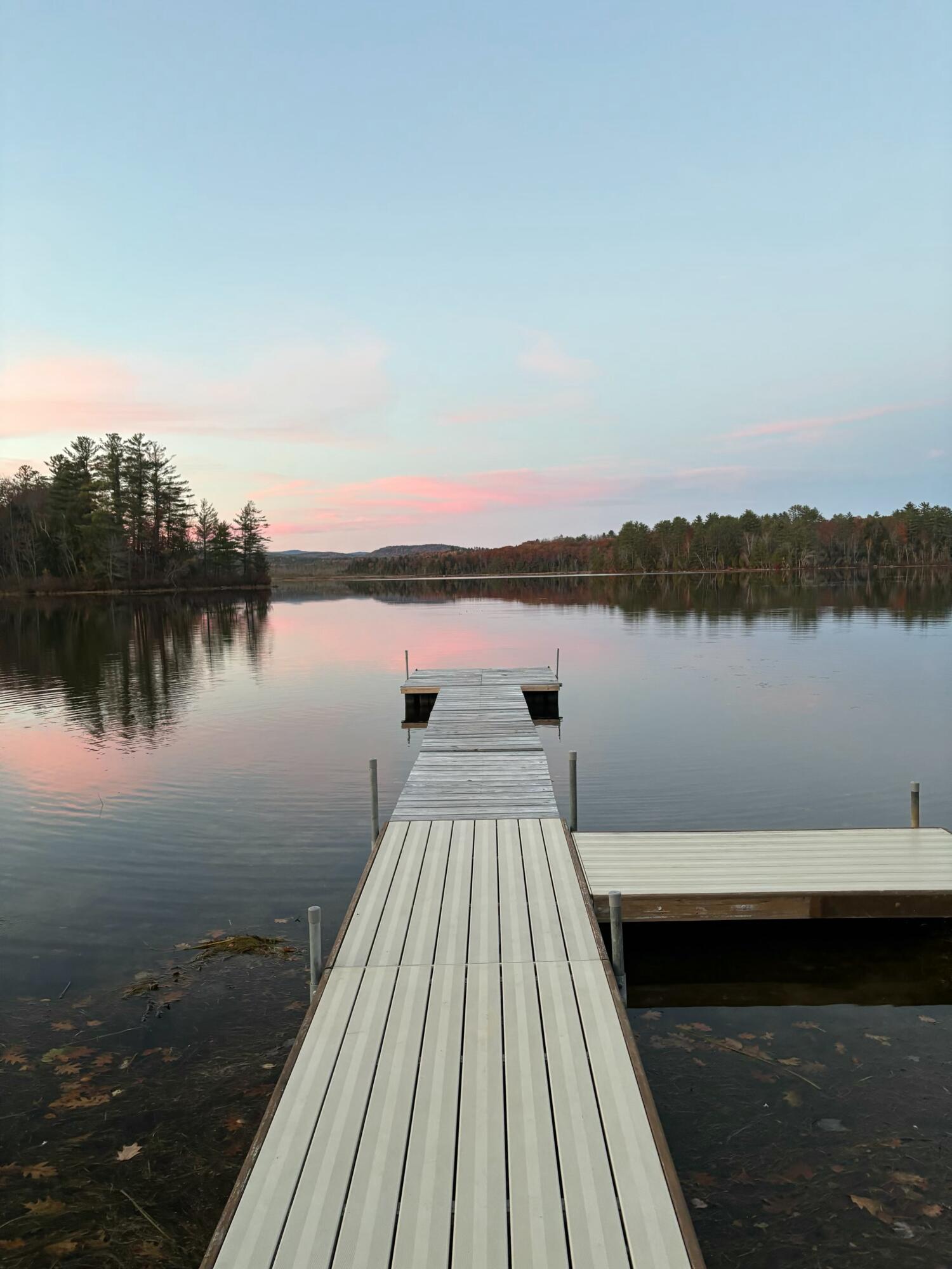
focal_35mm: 26
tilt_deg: -3.9
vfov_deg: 67.3
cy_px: 634
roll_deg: +2.0
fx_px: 953
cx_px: 476
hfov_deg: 53.1
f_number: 1.6
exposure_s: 1/60
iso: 160
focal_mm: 5.96
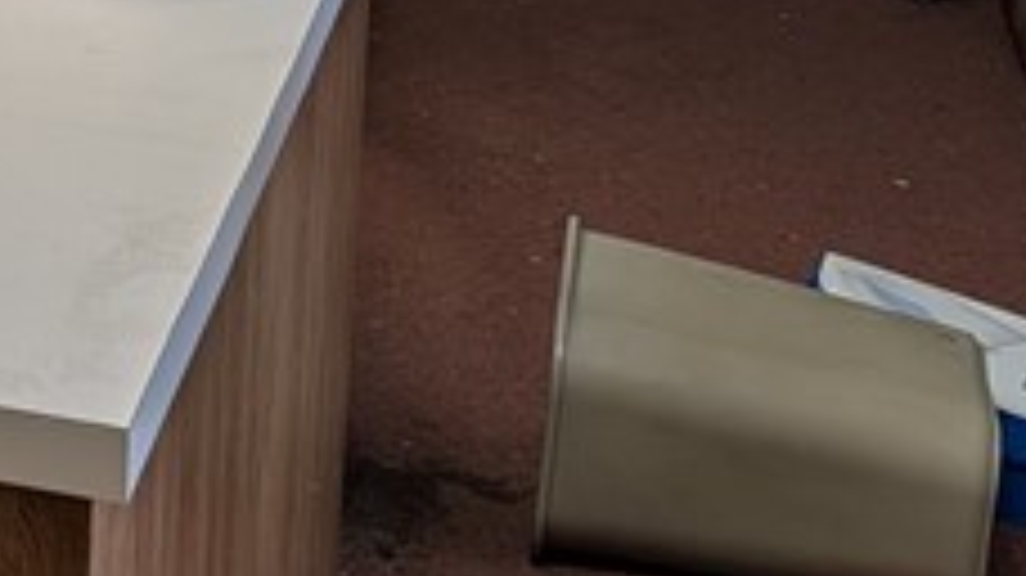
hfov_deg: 15.7
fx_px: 3182
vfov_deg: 9.7
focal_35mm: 117
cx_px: -821
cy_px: -531
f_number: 1.68
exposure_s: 1/120
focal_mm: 6.9
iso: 26
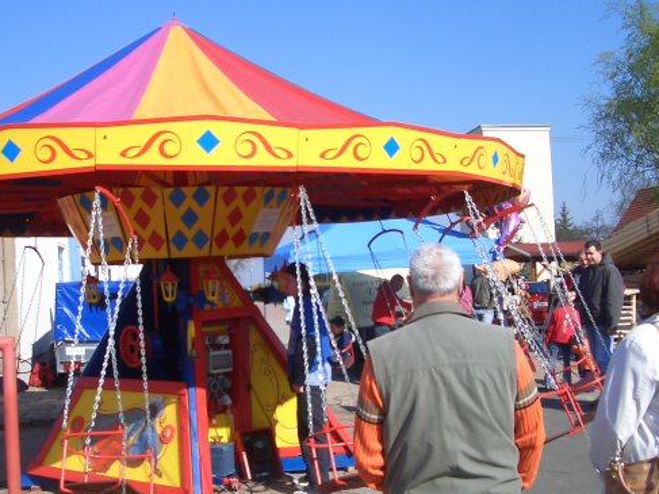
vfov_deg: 31.3
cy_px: 319
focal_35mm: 46
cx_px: 254
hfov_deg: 41.0
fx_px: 876
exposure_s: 1/500
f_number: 4.3
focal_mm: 5.8
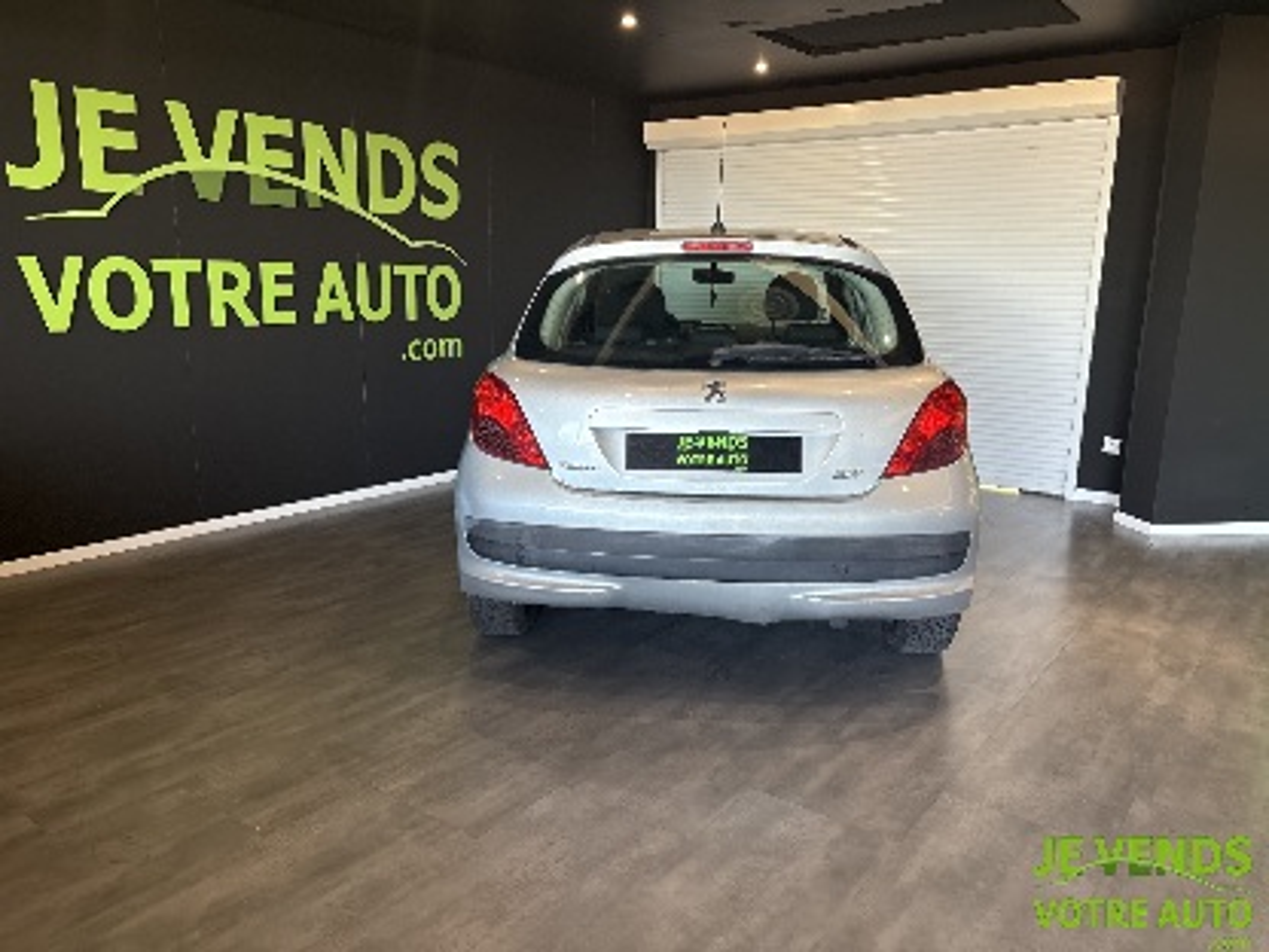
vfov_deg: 53.1
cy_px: 476
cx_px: 634
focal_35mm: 26
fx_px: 953
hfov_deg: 67.3
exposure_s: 1/50
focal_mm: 5.96
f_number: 1.6
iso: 125
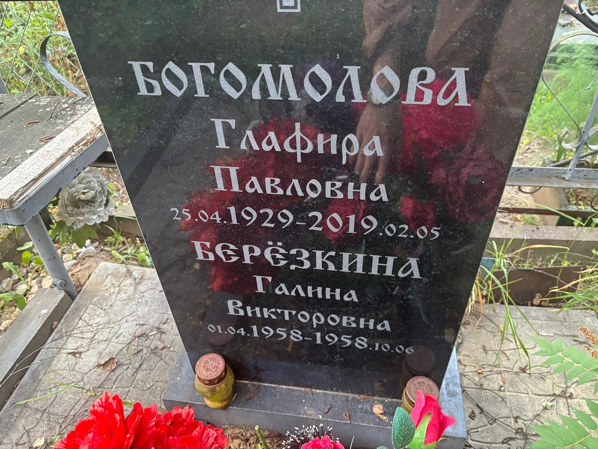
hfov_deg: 67.3
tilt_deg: -40.1
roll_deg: +4.3
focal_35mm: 26
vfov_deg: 53.1
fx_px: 449
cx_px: 299
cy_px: 224
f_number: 1.6
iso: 320
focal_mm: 5.96
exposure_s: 1/60
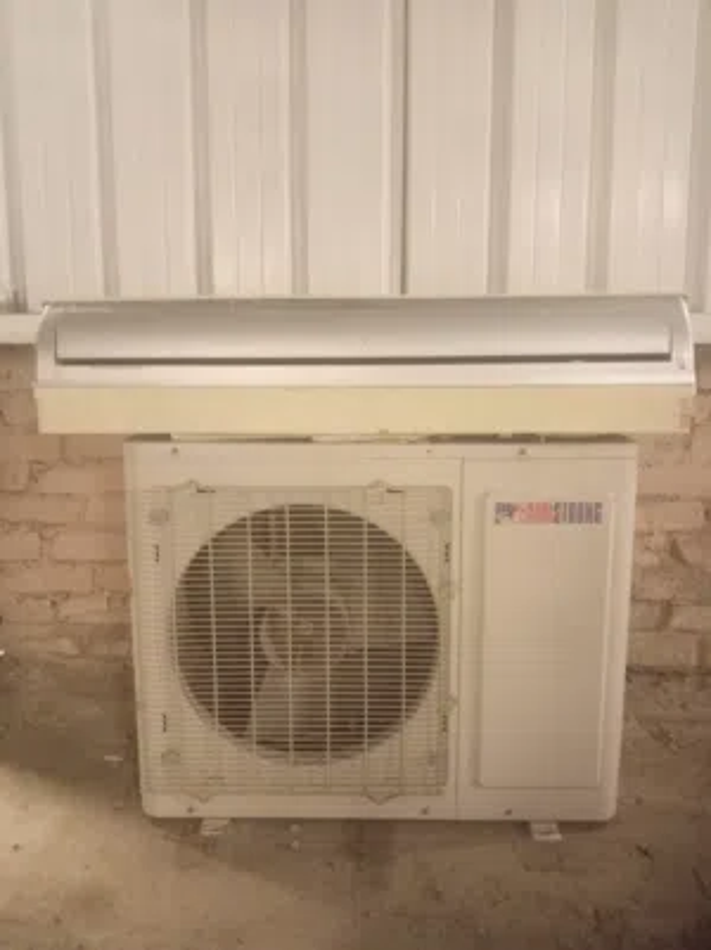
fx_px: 741
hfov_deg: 51.3
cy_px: 475
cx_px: 356
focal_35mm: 27
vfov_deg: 65.4
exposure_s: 1/12.5
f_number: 1.8
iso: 5510
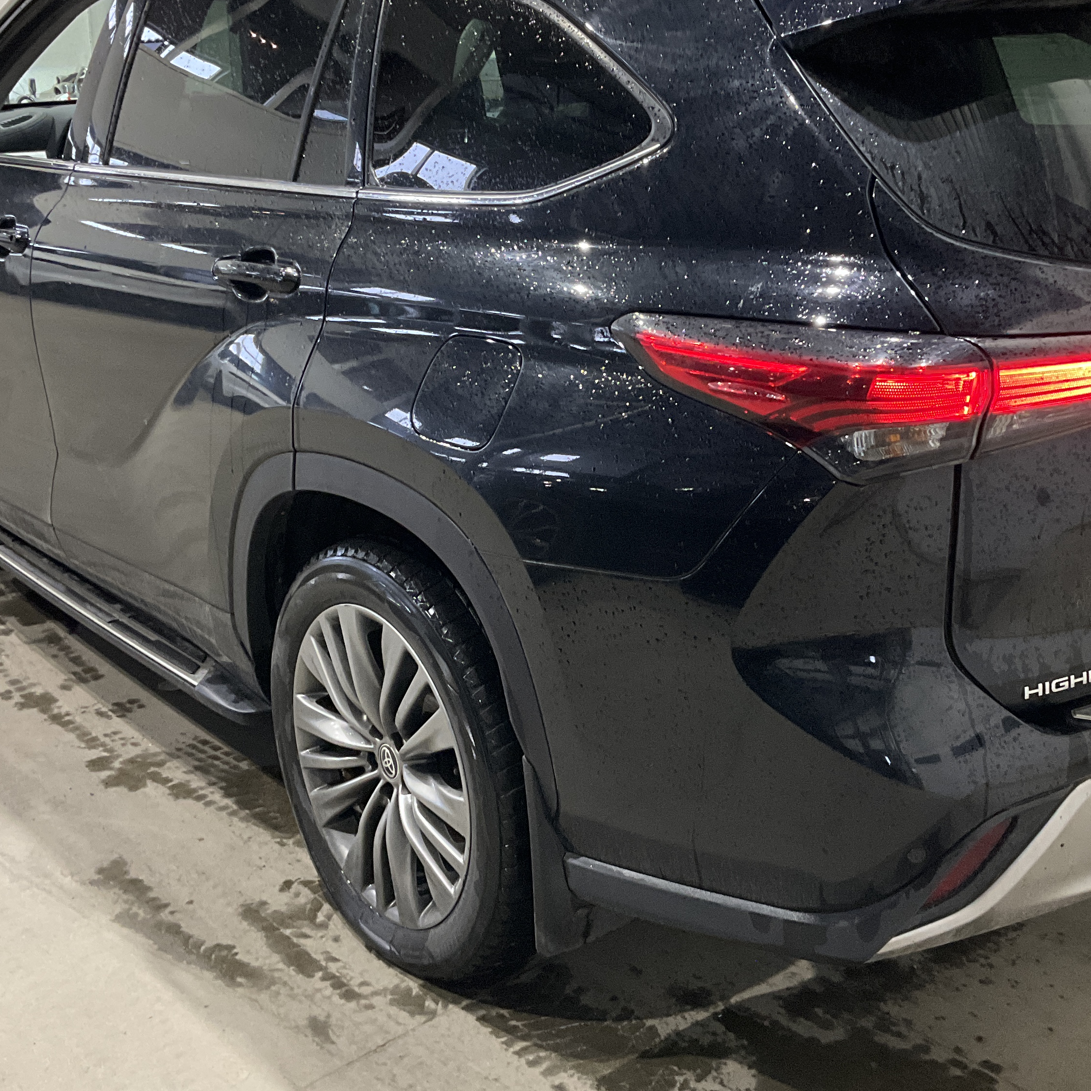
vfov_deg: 36.8
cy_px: 509
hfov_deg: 36.6
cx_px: 662
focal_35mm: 46
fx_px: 1640
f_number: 1.8
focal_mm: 3
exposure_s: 1/60
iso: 200
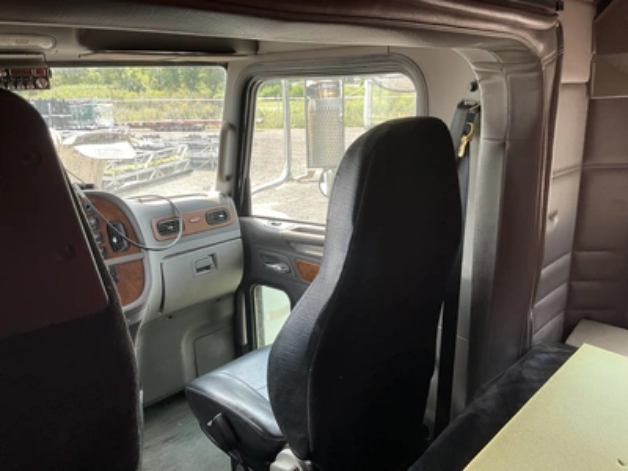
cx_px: 314
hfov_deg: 61.7
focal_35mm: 29
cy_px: 236
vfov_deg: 48.2
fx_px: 526
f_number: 1.8
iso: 25
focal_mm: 3
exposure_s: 1/122
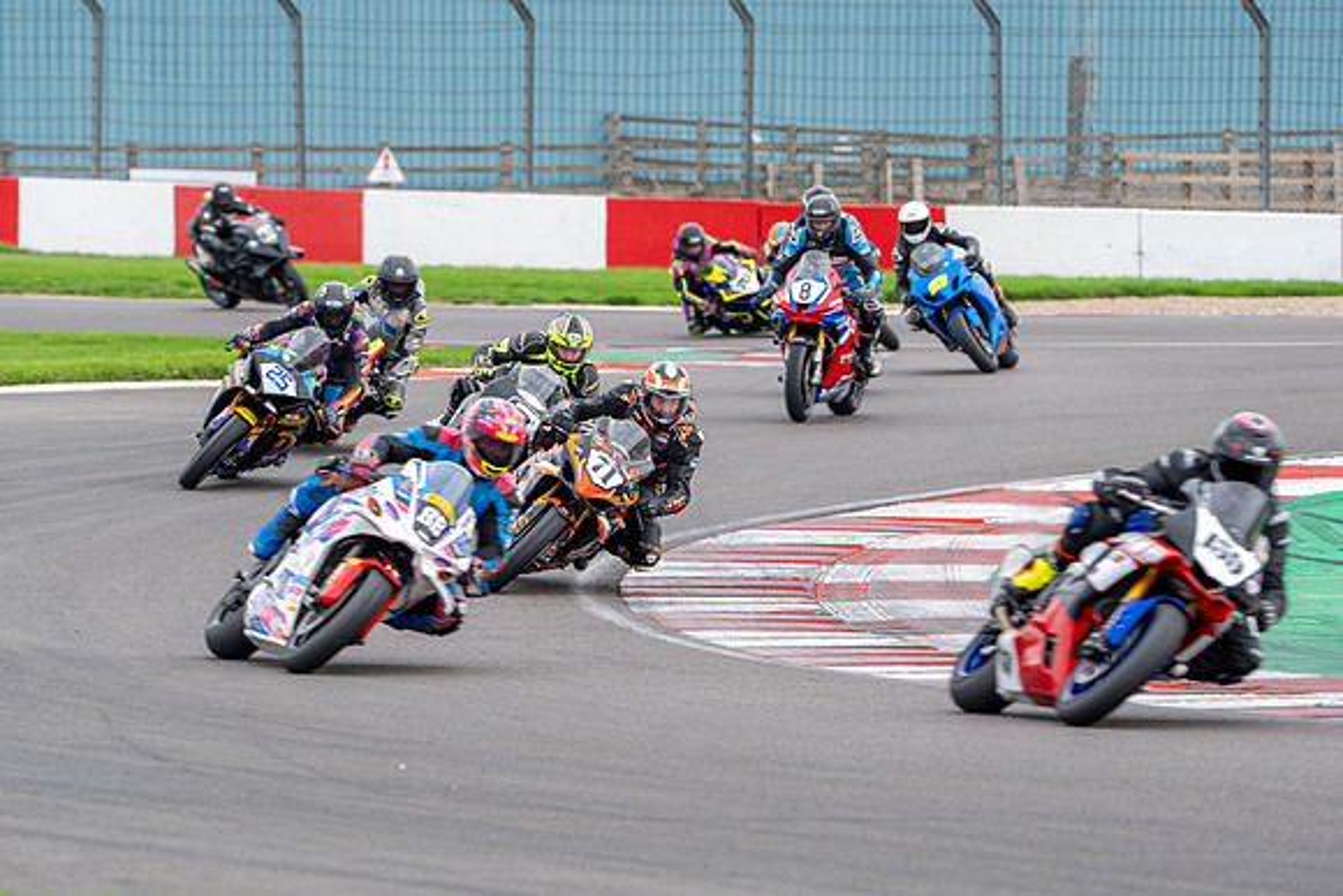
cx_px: 573
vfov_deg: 4.8
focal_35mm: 288
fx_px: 10758
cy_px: 449
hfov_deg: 7.1
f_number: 5.6
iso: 500
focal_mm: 251
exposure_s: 1/250
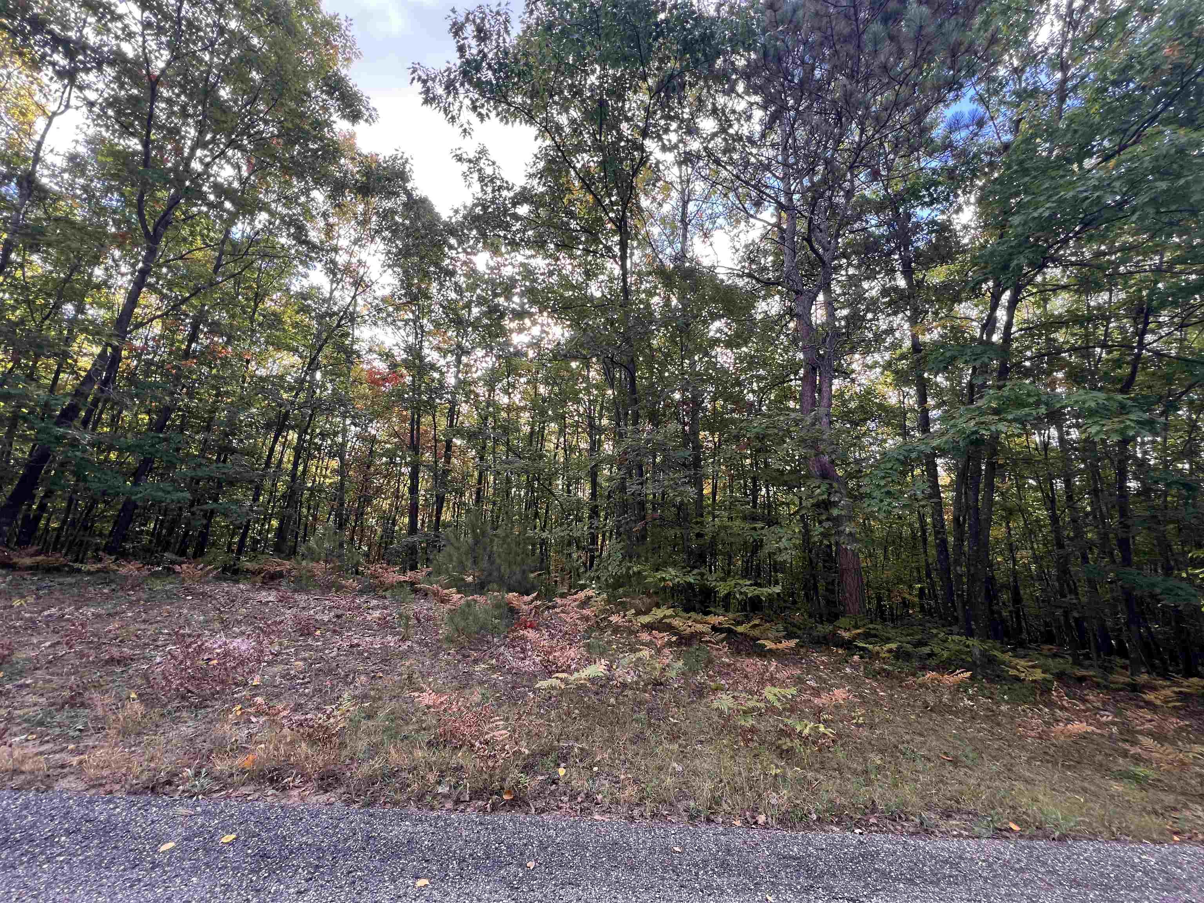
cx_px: 602
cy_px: 452
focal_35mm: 13
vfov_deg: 89.9
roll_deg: +0.2
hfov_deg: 106.2
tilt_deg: +12.5
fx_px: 452
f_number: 1.8
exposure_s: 1/99
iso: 64
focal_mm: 1.57
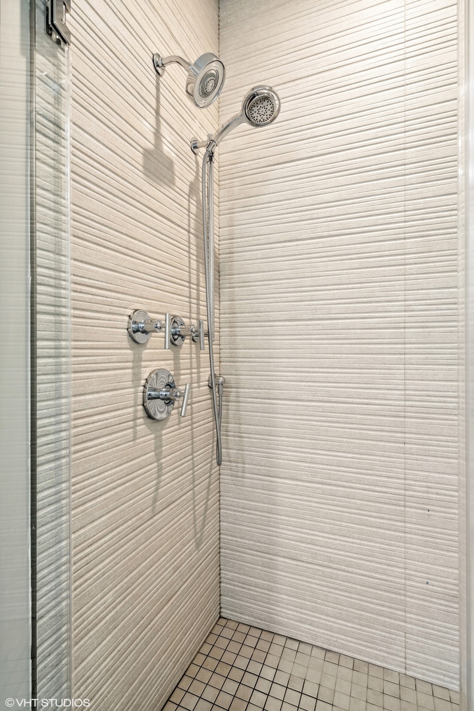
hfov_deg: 67.4
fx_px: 355
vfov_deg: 90.0
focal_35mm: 18
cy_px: 356
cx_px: 237
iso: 320
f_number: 7.1
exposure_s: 1/4
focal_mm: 18
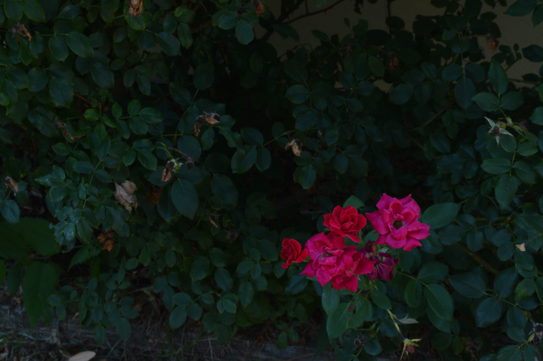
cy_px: 180
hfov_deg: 29.9
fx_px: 1017
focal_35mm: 68
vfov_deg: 20.1
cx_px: 272
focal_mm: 45
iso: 200
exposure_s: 1/50
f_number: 13
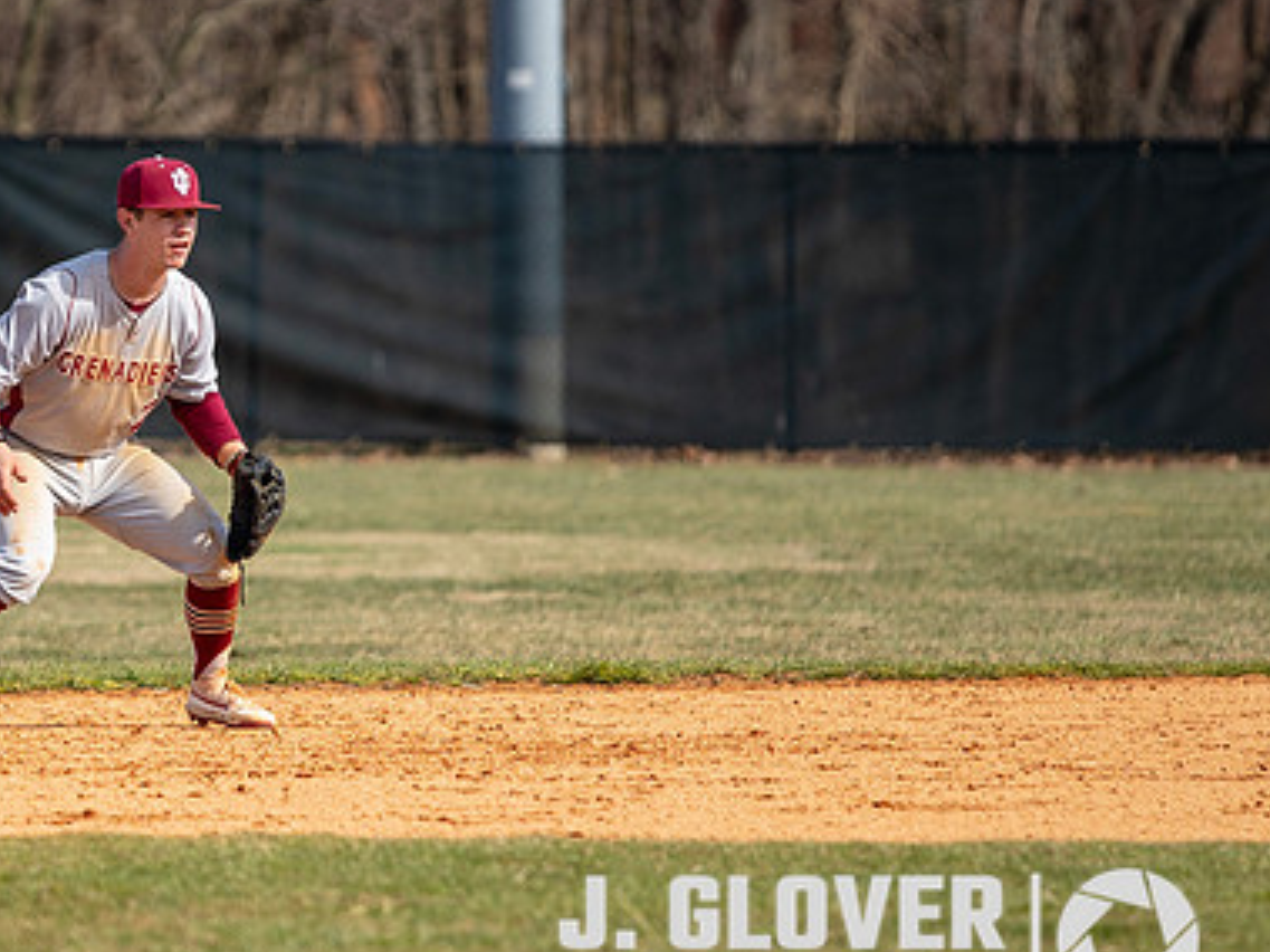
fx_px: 22006
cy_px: 310
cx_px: 107
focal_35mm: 600
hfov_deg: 3.3
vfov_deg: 2.5
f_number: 2.8
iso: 100
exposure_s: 1/1000
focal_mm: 200
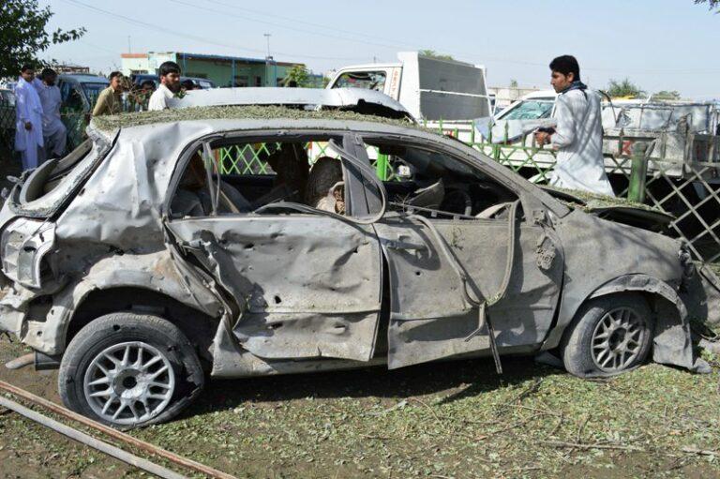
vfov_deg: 39.9
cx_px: 360
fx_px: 660
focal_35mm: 33
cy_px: 240
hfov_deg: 57.3
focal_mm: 22
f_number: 8
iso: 100
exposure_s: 1/250
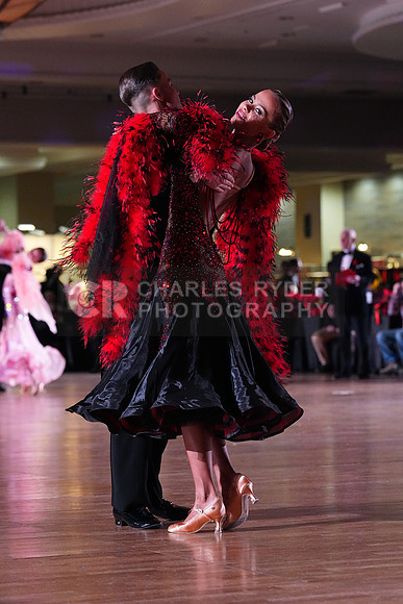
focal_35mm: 133
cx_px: 202
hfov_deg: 10.3
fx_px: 2232
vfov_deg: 15.4
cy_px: 302
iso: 8000
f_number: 5
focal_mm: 133
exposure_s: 1/400
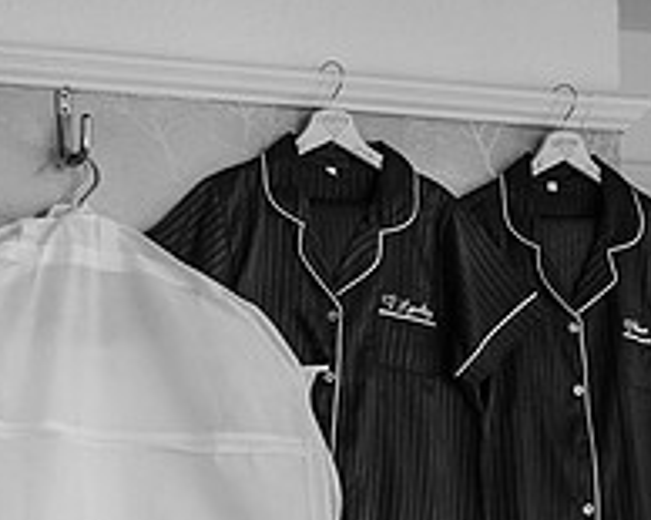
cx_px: -17
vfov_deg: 15.3
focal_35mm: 98
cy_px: 550
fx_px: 1887
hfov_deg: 19.0
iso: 640
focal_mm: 35
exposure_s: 1/200
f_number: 2.5
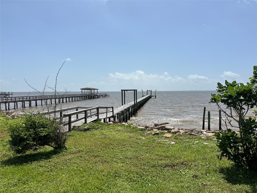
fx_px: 178
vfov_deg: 56.8
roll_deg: +1.7
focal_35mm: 24
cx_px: 128
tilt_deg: +0.6
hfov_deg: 71.6
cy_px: 96
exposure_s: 1/8929
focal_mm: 6.86
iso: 80
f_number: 1.78
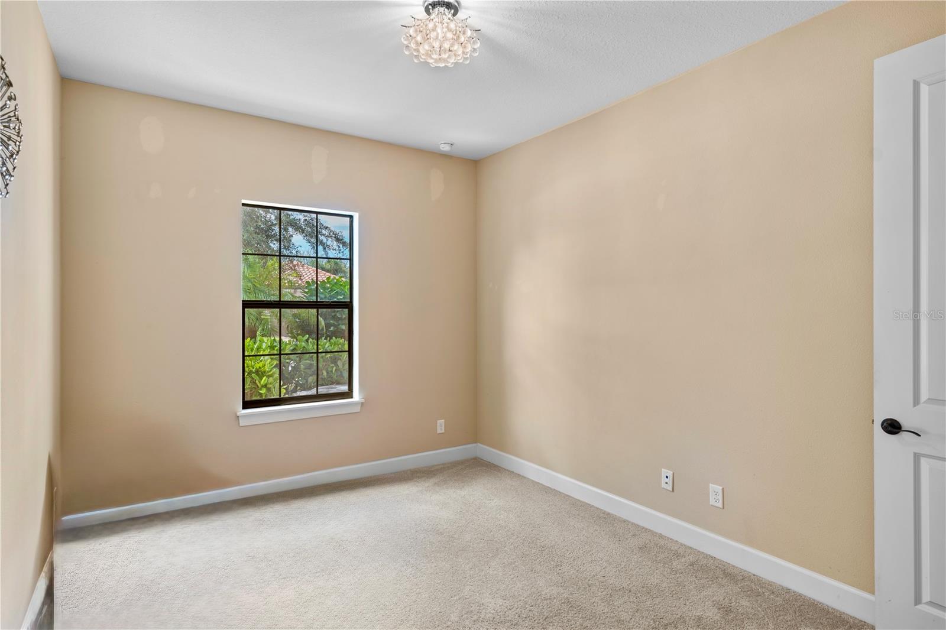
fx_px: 499
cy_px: 315
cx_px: 473
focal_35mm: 19
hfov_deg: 86.9
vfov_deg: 64.5
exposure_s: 1/1.67
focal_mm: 19
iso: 100
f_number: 5
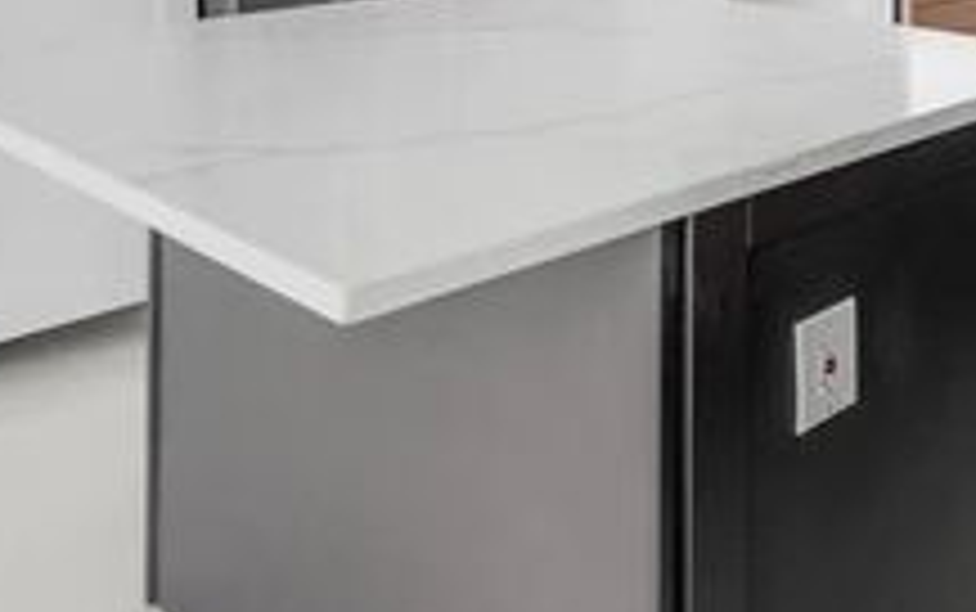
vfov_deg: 26.3
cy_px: -171
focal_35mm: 42
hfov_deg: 33.1
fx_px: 1118
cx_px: 1300
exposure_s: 1/40
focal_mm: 14
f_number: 8
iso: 500
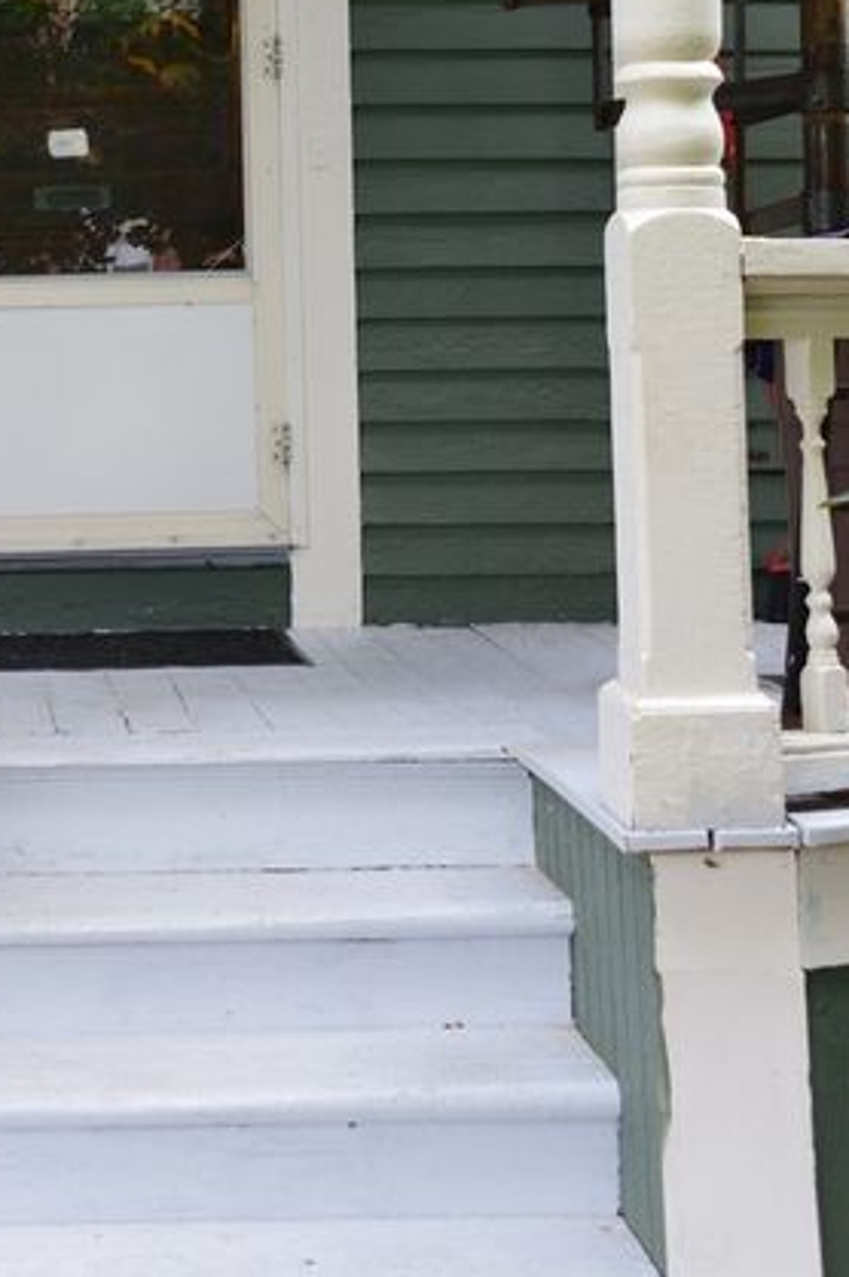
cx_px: 134
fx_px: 2870
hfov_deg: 16.7
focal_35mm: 81
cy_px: 183
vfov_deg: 24.5
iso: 640
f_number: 8
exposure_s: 1/60
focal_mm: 30
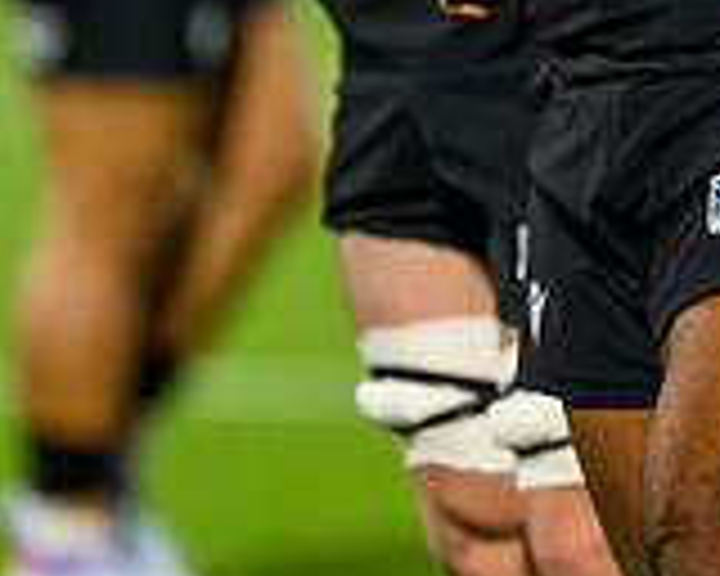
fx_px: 33882
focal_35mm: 1590
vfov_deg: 1.0
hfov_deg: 1.2
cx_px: 1229
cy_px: -334
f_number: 3.2
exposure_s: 1/1600
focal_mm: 400
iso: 4000
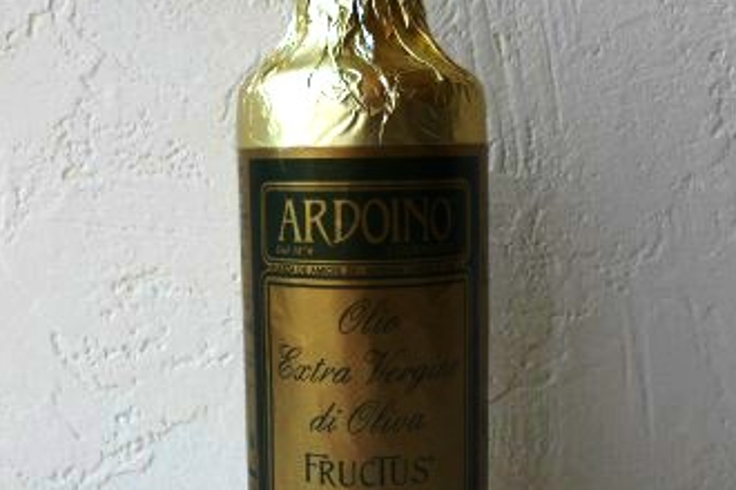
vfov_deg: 28.1
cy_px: 263
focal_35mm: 48
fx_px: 981
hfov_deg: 41.1
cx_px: 368
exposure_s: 1/100
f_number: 4
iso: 80
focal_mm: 6.3
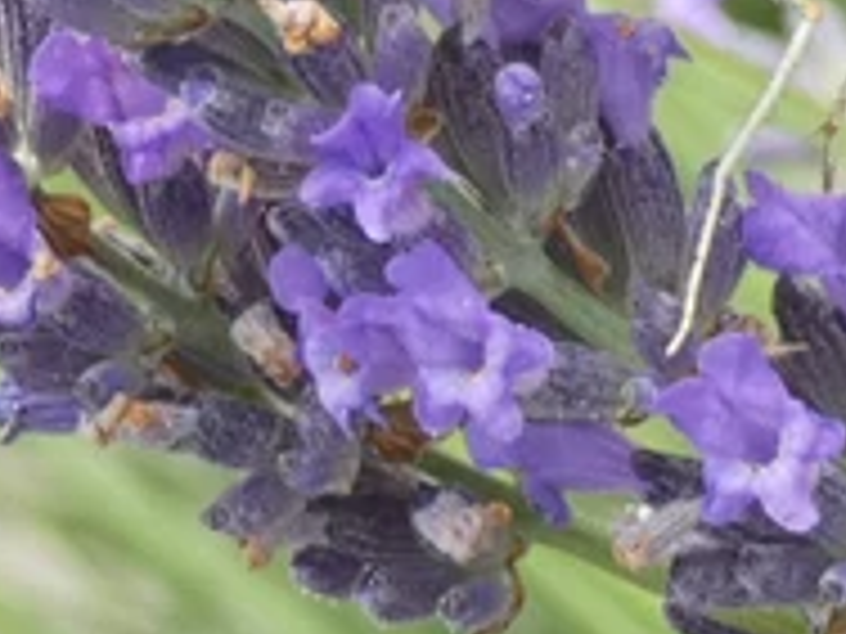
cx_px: 468
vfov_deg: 4.3
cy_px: -225
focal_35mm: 347
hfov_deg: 5.7
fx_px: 8481
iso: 160
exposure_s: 1/80
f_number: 4.9
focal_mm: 18.3
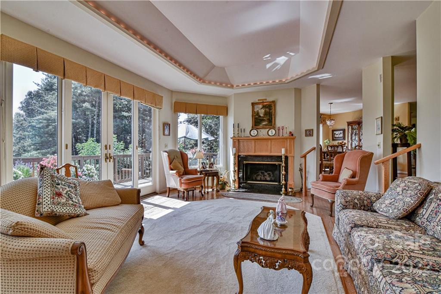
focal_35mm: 16
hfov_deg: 96.7
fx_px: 196
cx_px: 220
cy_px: 147
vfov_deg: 73.8
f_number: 11
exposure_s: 1/500
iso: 1600
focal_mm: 16
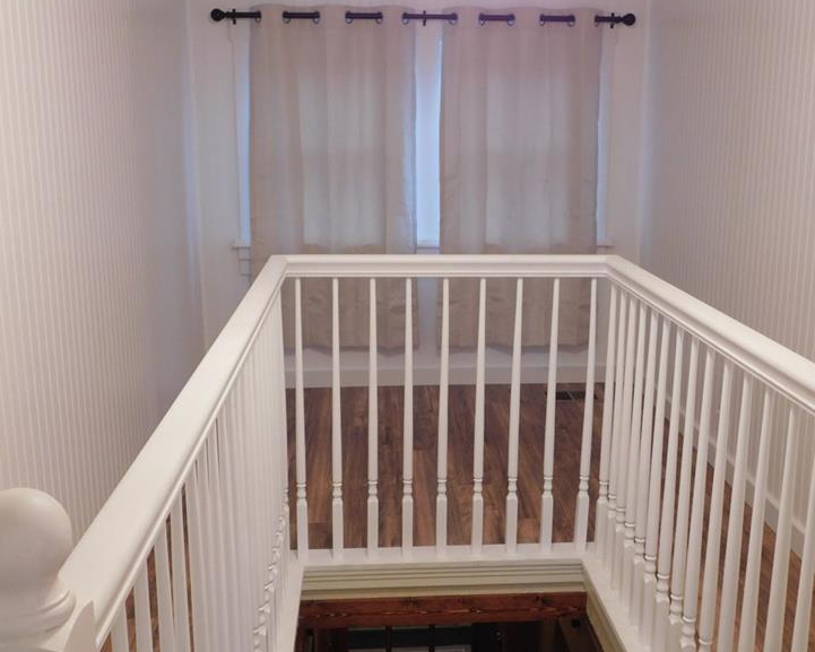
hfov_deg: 46.8
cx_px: 417
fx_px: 941
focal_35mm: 39
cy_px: 331
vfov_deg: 38.2
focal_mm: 6.3
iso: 320
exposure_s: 1/30
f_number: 3.5
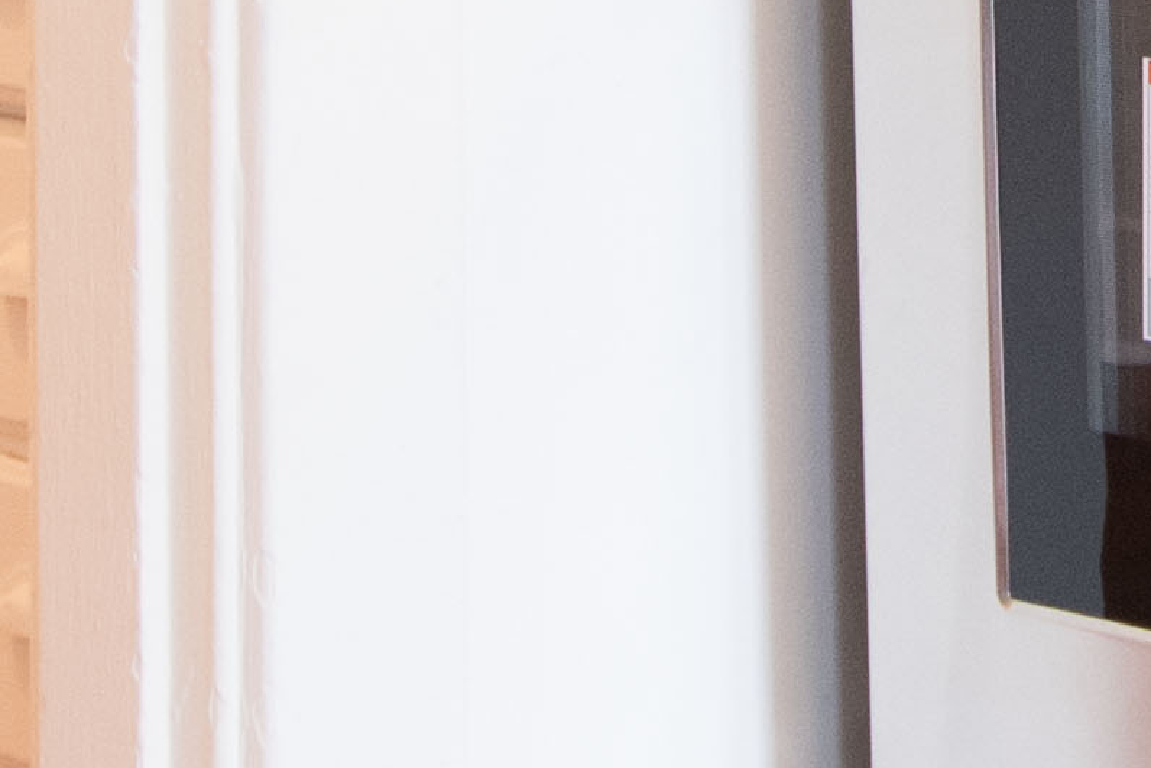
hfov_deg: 17.2
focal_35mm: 113
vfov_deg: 11.1
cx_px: 1400
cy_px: -723
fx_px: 3613
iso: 800
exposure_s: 1/15
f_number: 3.5
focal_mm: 10
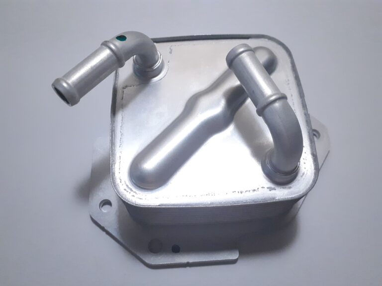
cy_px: 143
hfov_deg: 65.3
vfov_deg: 51.4
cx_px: 191
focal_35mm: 27
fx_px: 298
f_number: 1.9
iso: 800
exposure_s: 1/295
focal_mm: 3.6
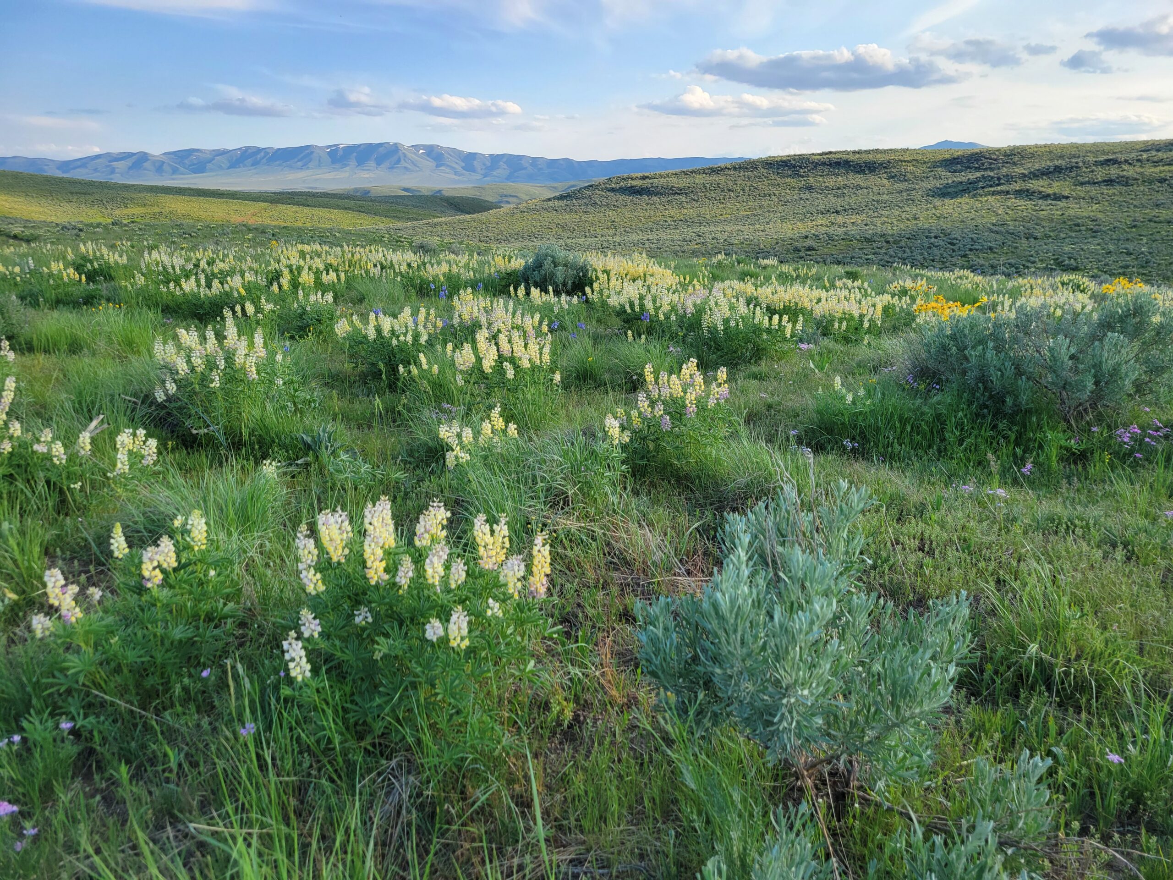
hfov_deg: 67.3
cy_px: 440
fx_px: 881
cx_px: 586
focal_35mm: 26
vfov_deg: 53.1
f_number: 1.8
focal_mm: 5.4
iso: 40
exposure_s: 1/1038
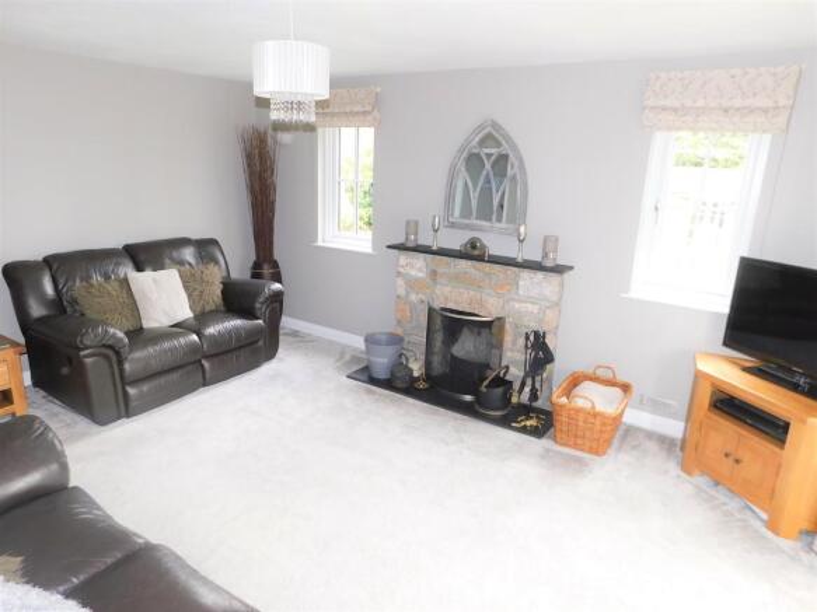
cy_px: 306
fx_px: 543
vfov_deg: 58.9
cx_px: 408
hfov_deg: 73.9
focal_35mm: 23
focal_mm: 4
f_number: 3
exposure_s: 1/30
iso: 200
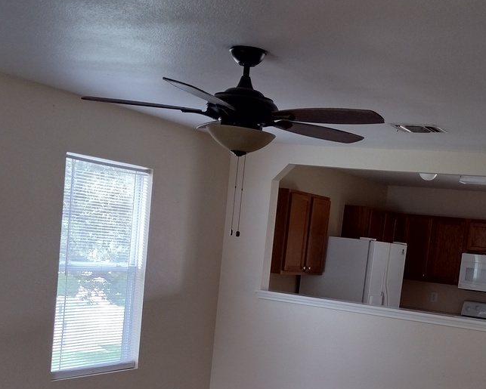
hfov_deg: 31.9
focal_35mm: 59
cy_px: 330
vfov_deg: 25.2
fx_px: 849
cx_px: 289
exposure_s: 1/120
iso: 160
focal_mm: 4.71
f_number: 1.7
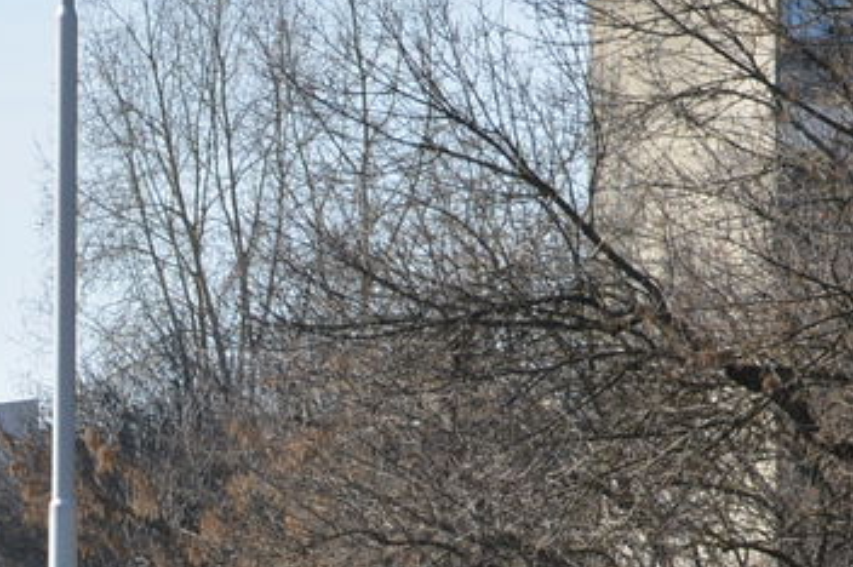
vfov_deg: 4.8
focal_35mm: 287
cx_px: 199
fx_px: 6787
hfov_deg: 7.2
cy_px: 800
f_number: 8
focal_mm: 35
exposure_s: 1/250
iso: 100
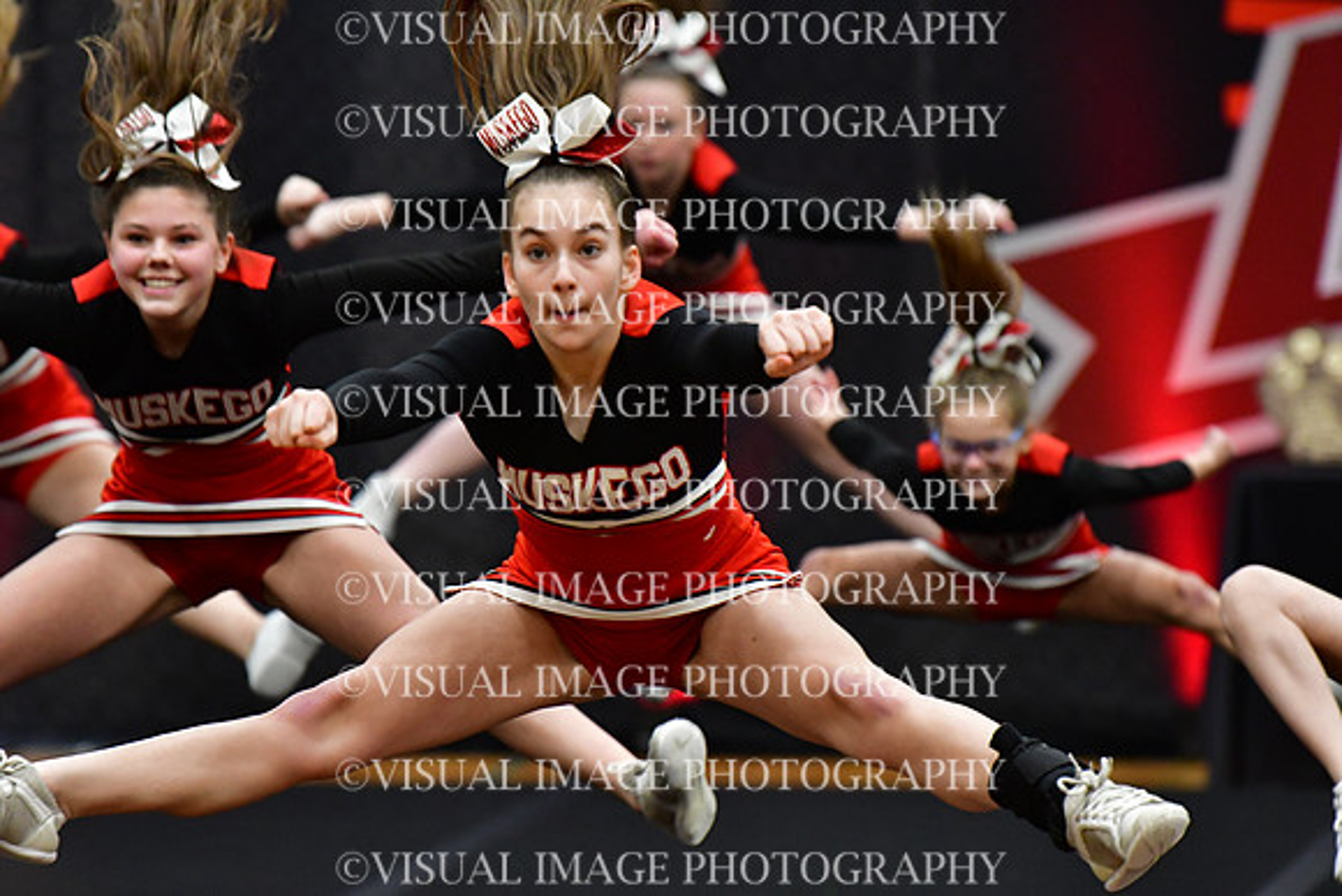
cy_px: 448
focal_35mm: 300
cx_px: 671
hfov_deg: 6.9
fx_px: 11185
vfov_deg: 4.6
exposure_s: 1/500
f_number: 3.5
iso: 4000
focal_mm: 200
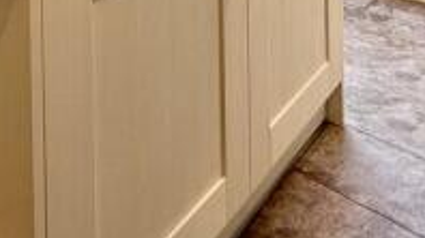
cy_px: -213
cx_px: 93
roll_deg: +1.2
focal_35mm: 45
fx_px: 507
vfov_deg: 18.9
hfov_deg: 43.6
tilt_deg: -0.6
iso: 200
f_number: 2.2
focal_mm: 2.22
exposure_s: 1/100
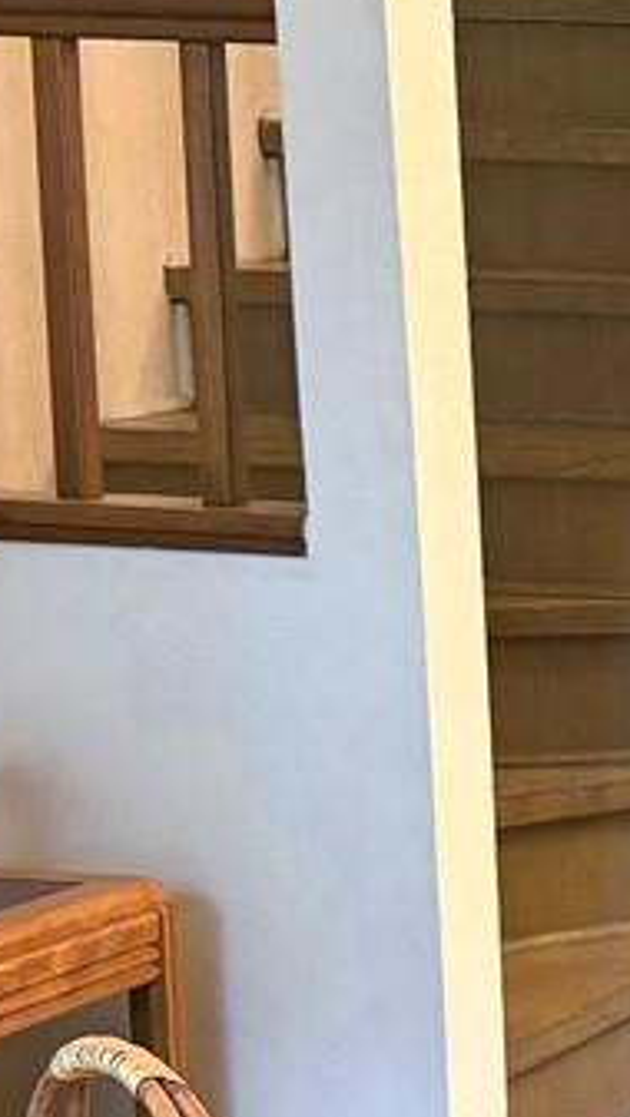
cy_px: 905
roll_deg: -0.5
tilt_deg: -11.4
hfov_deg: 8.7
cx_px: 1595
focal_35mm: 124
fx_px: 3676
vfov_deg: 17.1
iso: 125
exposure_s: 1/60
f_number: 1.78
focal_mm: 6.76
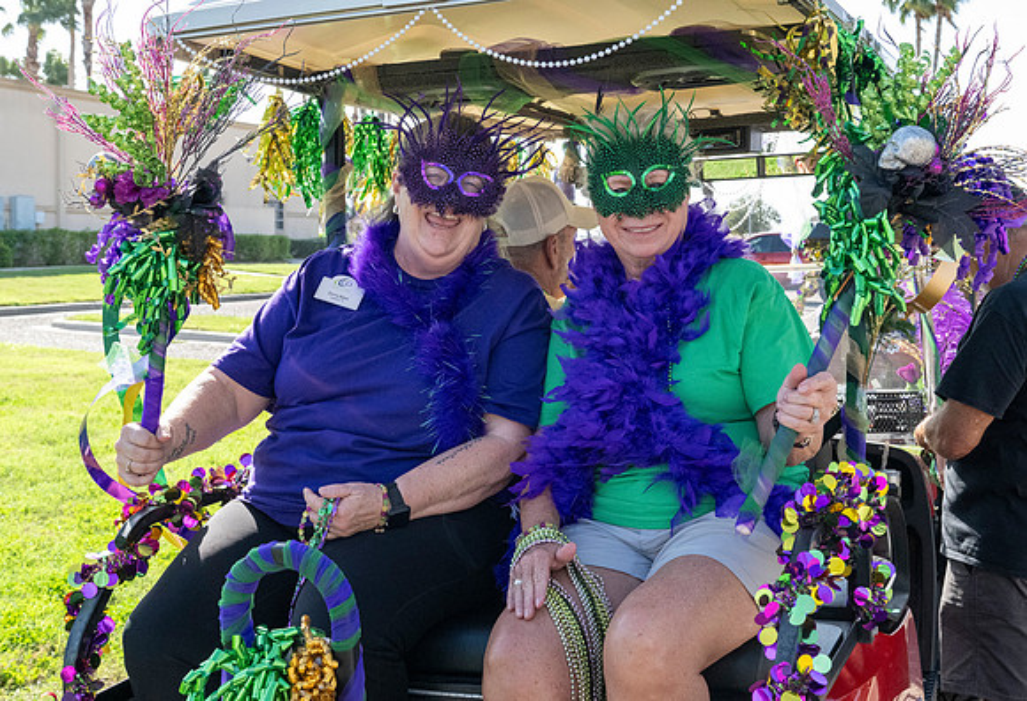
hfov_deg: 40.6
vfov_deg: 28.4
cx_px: 582
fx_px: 1385
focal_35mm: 48
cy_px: 313
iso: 3200
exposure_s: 1/1250
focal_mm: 38
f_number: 9
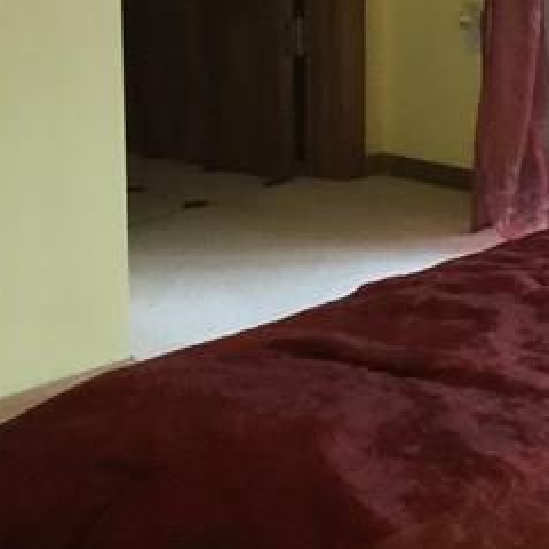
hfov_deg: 12.7
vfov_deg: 14.4
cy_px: -117
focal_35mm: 117
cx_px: 1155
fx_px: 2099
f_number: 2.4
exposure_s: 1/30
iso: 64
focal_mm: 3.3
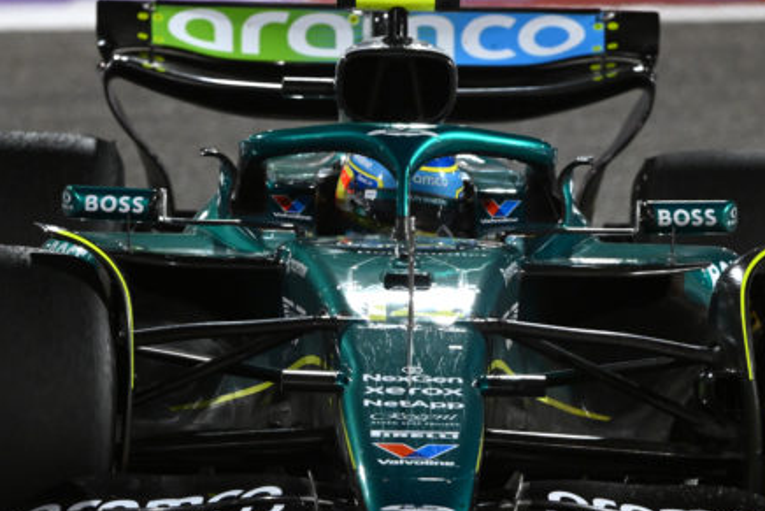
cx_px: 235
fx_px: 19959
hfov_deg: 2.2
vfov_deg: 1.5
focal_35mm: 939
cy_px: 349
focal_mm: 400
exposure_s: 1/1250
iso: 3200
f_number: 4
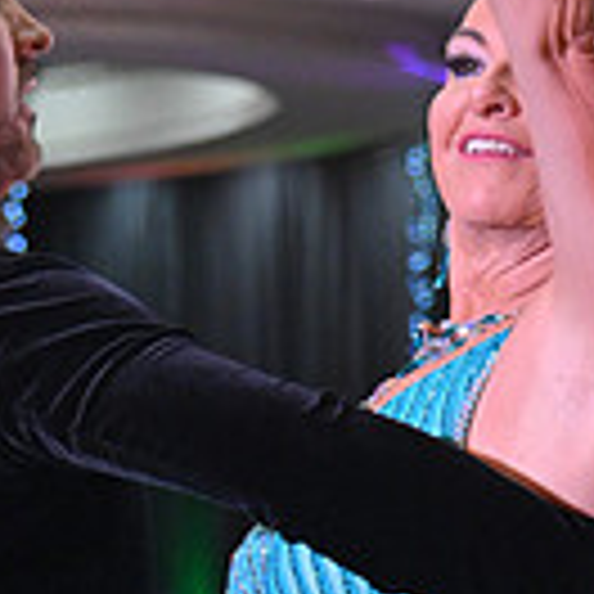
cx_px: 200
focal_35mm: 246
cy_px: 945
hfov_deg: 7.1
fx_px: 4776
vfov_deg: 7.0
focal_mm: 66
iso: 2500
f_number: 5
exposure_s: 1/320
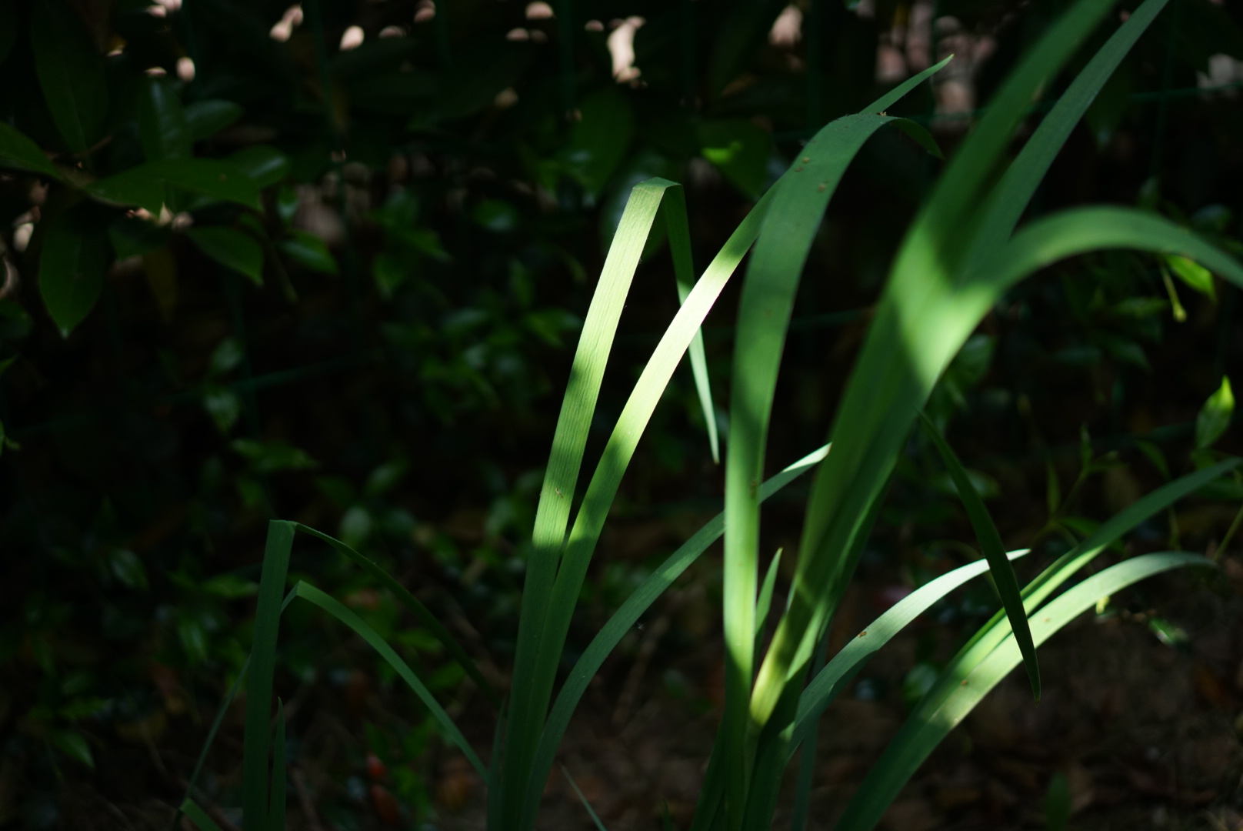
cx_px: 622
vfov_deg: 24.7
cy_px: 416
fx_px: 1900
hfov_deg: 36.2
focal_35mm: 55
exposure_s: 1/5000
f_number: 1.8
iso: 800
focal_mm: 55
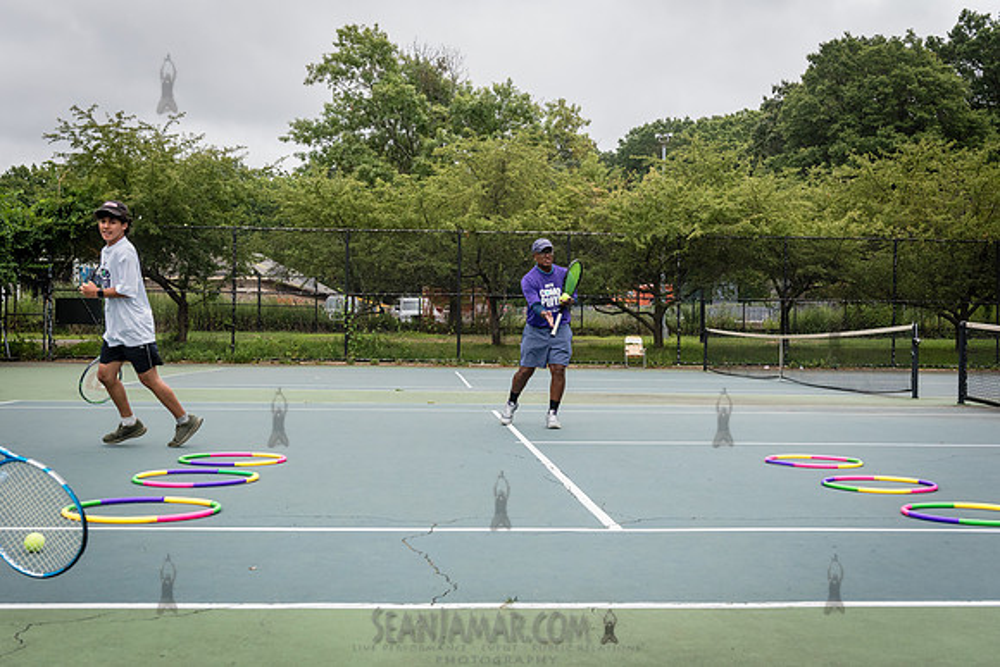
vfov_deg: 32.7
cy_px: 334
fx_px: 1139
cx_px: 500
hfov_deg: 47.4
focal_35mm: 41
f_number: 5
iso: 1000
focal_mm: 40
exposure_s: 1/1600
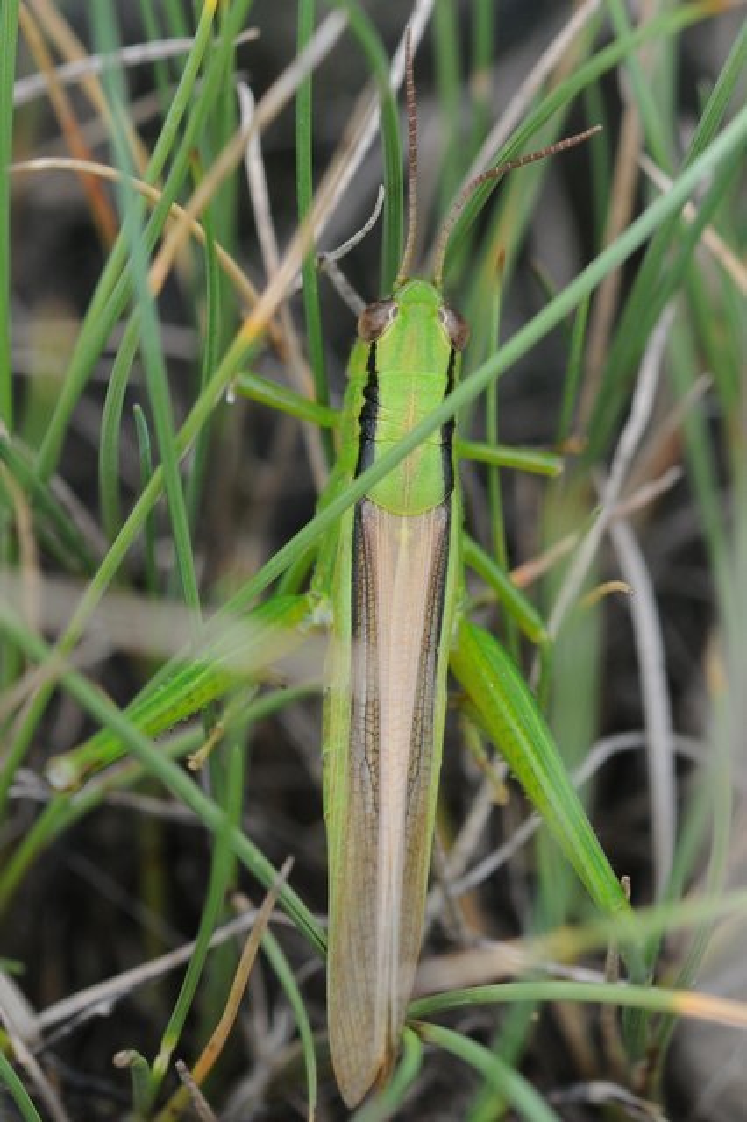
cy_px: 561
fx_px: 4907
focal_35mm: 158
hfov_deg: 8.7
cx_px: 374
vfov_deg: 13.0
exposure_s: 1/200
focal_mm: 105
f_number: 10
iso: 400
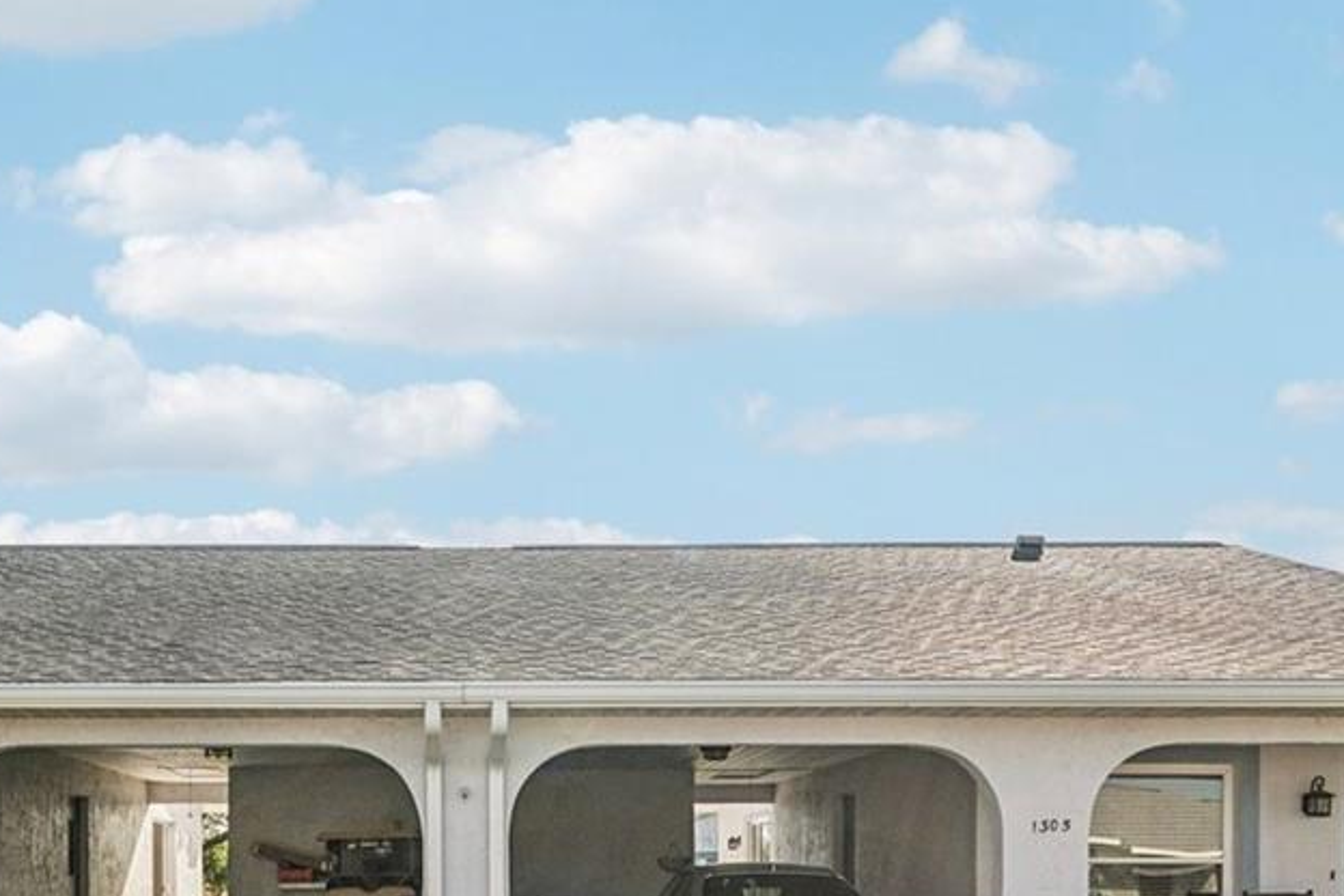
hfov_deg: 46.7
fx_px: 1531
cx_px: 450
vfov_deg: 30.4
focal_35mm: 41
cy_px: 890
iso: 400
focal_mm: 16
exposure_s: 1/1250
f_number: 8
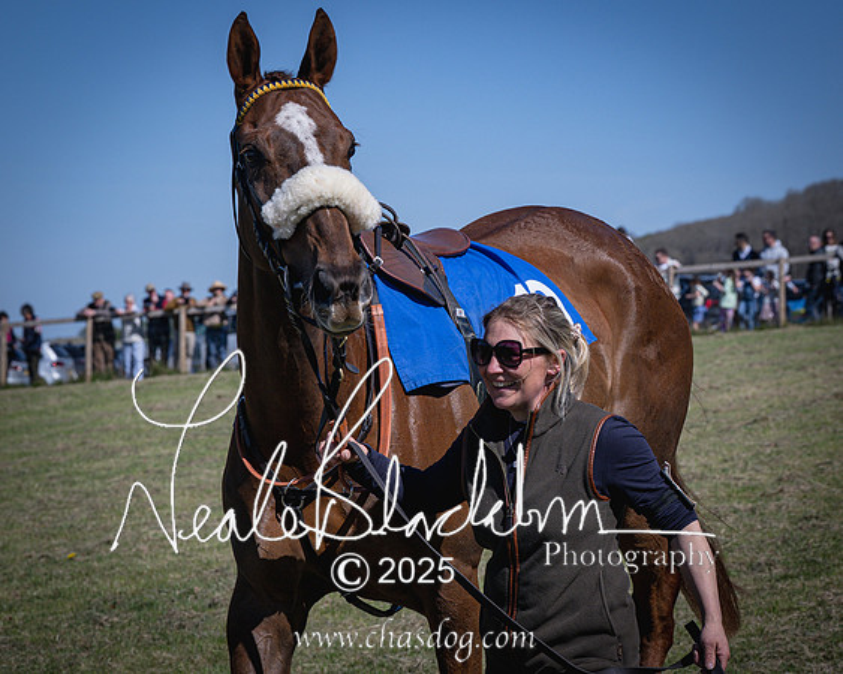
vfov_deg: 12.5
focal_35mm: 123
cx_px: 322
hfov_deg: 15.6
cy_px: 329
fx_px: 3074
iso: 180
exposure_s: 1/2000
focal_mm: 70
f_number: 5.6
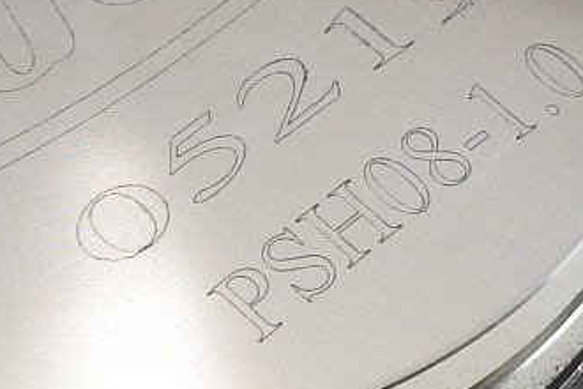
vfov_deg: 4.9
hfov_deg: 7.3
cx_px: 91
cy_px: 345
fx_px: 4583
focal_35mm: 283
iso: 400
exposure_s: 1/125
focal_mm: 20.1
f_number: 4.8
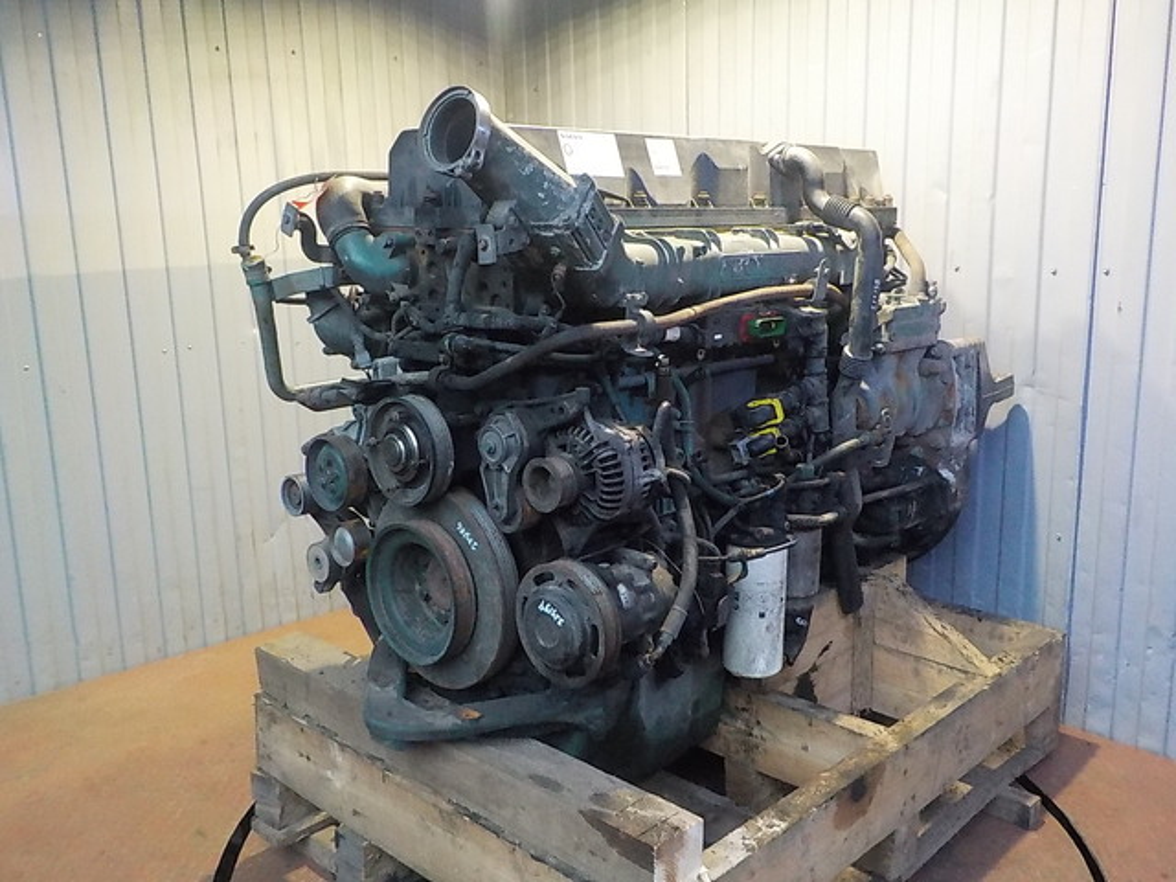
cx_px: 588
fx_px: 1019
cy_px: 441
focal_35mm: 30
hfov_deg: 60.0
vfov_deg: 46.8
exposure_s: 1/30
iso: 800
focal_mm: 4.1
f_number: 3.3
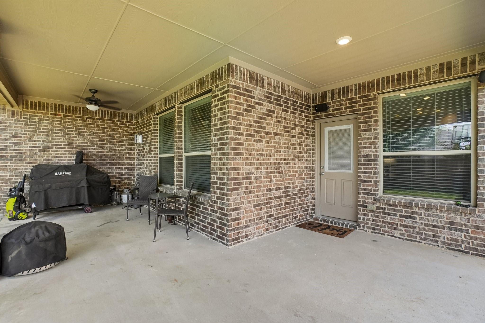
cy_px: 162
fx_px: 202
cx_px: 242
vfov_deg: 77.3
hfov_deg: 100.4
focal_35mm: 15
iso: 400
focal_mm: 10
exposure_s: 1/80
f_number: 8
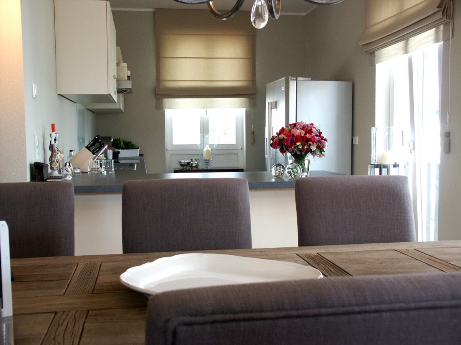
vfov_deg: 37.7
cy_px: 172
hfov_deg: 49.0
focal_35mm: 38
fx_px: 506
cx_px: 230
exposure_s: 1/60
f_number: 3.5
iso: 100
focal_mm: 9.77
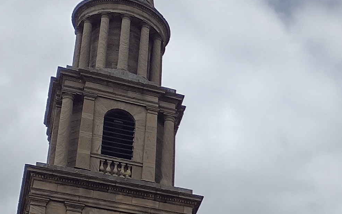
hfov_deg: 16.4
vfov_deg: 10.8
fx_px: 1081
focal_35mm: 116
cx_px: 513
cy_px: 344
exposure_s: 1/3038
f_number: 1.7
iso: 100
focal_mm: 4.71
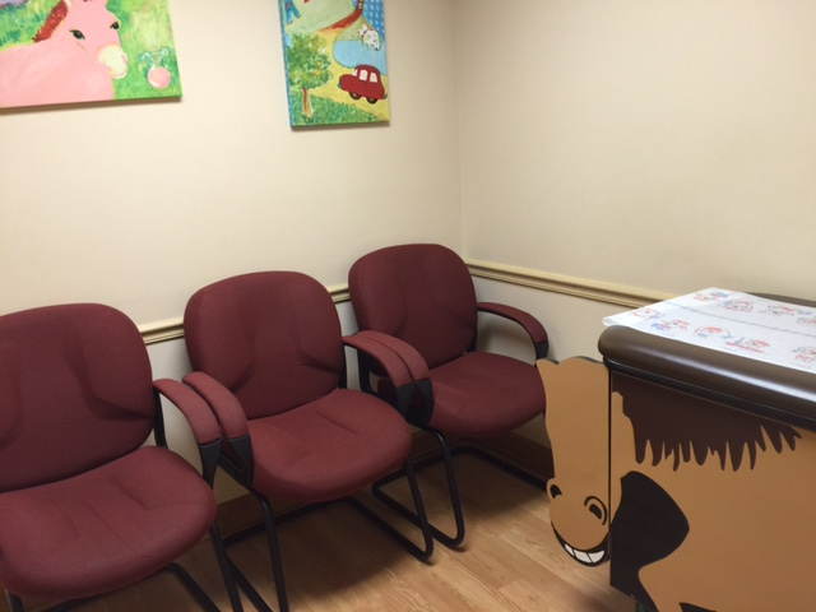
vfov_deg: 48.2
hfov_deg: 61.7
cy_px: 306
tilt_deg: -14.1
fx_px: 684
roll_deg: +2.7
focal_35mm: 29
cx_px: 408
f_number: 2.2
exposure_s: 1/15
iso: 40
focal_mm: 4.15
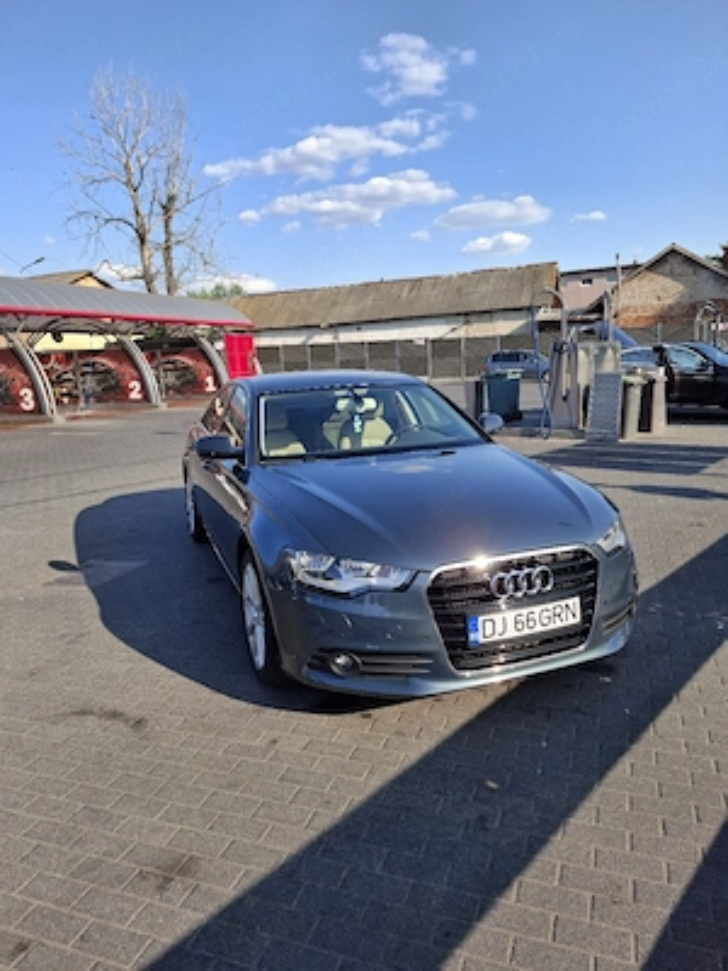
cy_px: 486
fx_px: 645
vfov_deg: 73.9
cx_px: 364
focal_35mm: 23
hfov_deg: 58.9
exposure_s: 1/769
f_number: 1.8
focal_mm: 5.54
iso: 50
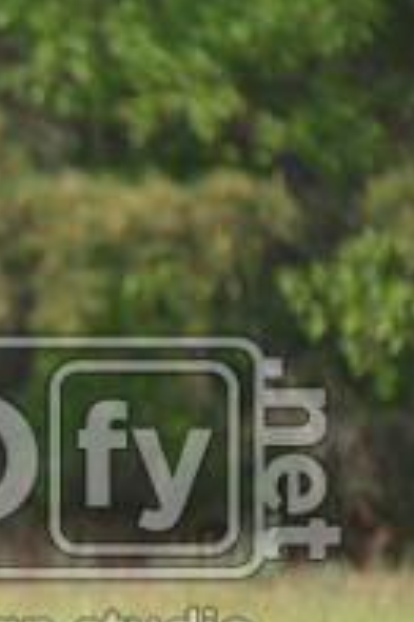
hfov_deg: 1.2
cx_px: -180
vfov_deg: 1.8
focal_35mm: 1176
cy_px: 483
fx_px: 20320
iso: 640
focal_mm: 400
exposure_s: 1/2000
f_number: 4
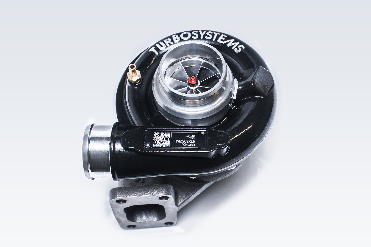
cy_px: 124
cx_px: 186
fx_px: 526
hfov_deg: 38.9
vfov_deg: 26.5
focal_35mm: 51
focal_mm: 34
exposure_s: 1/60
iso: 200
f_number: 10
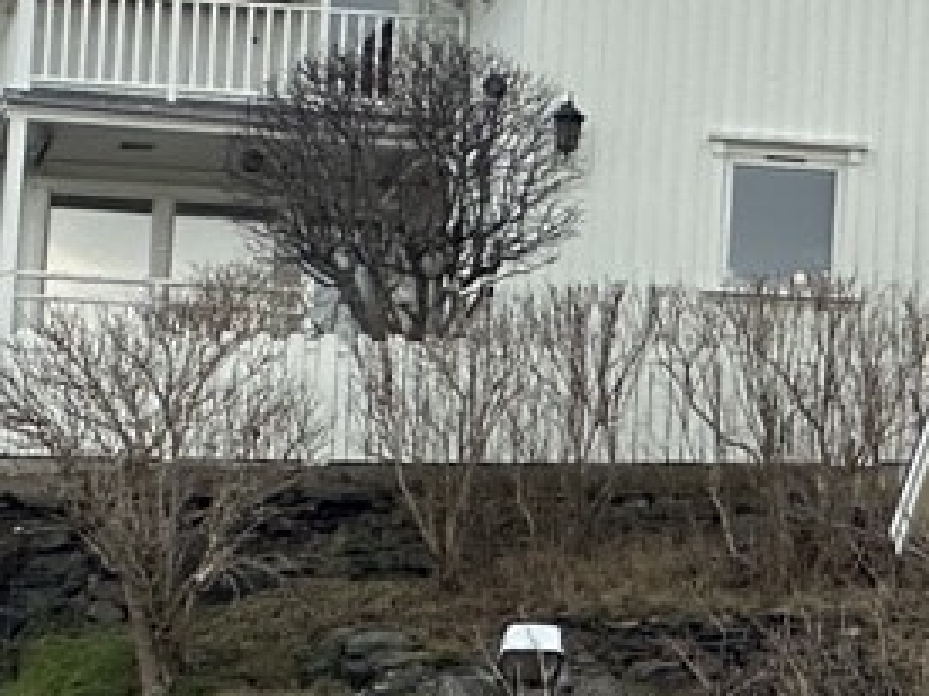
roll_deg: -0.5
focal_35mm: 358
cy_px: 71
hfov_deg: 5.4
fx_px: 9604
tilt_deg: +12.2
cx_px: 2044
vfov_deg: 4.1
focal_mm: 9
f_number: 2.8
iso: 32
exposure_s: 1/126
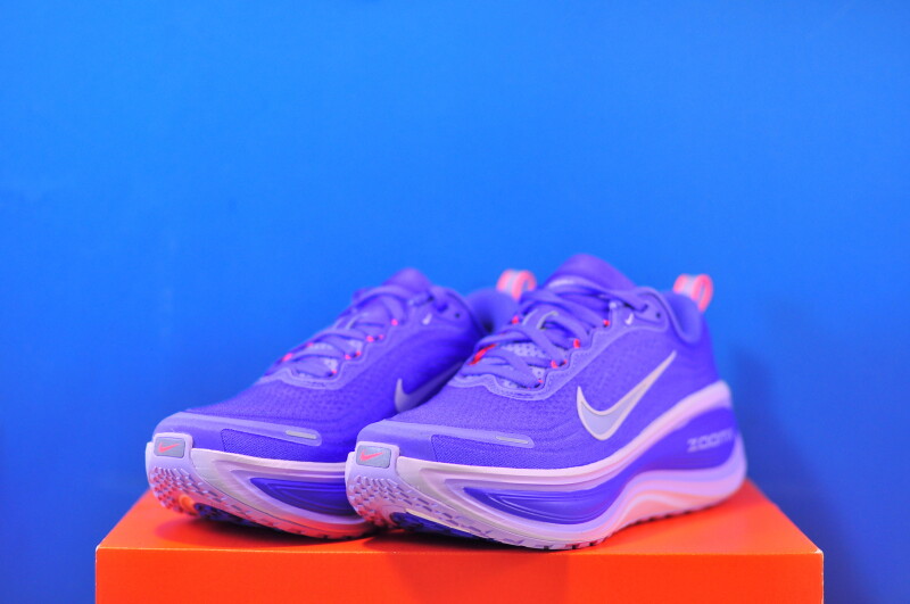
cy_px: 302
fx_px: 1893
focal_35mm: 75
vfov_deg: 18.1
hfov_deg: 27.0
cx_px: 455
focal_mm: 50
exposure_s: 1/320
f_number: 2
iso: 250
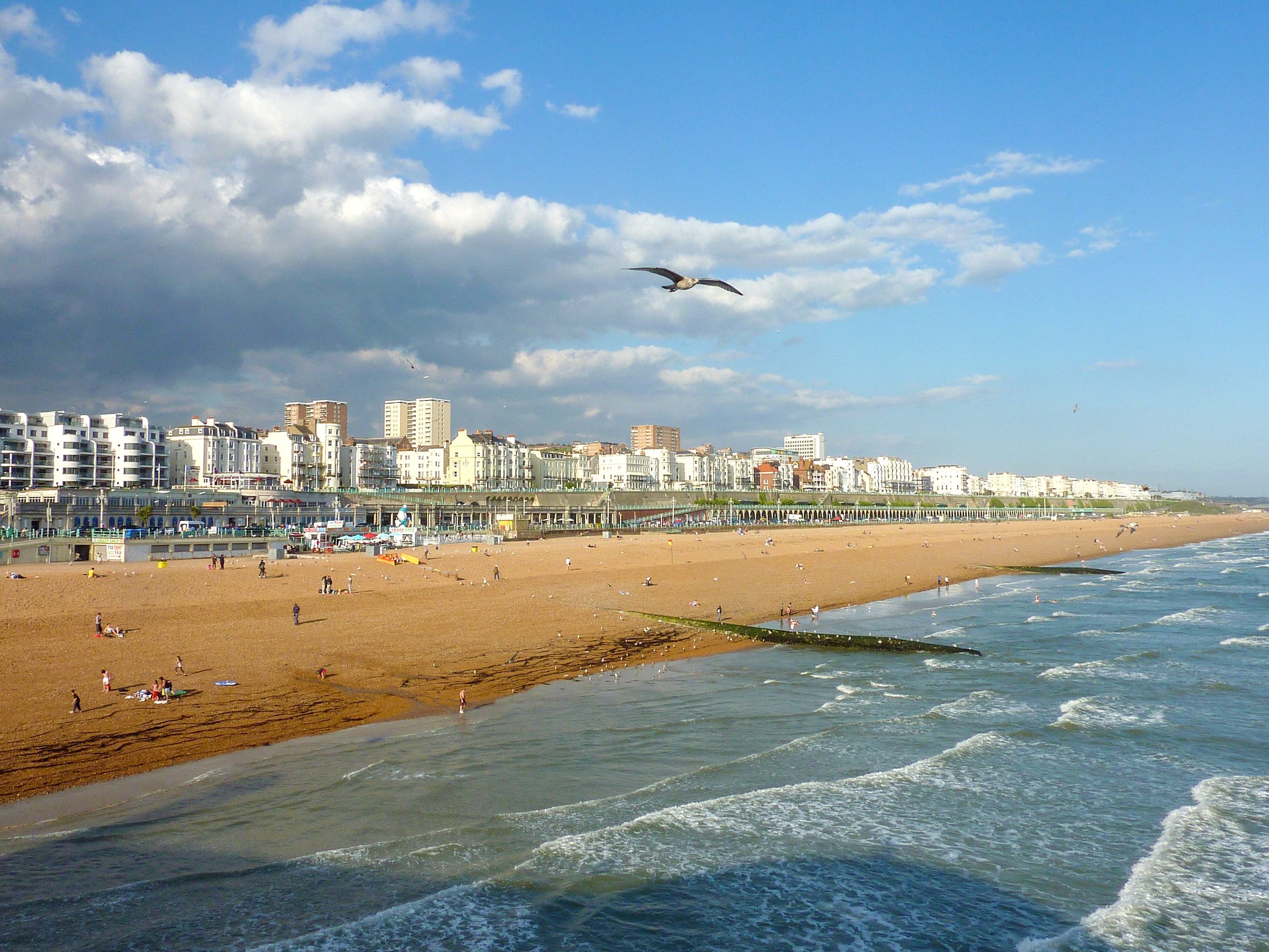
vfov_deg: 48.2
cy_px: 443
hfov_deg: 61.7
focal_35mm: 29
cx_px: 626
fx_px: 1063
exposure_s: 1/500
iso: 80
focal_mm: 4.1
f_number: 5.6
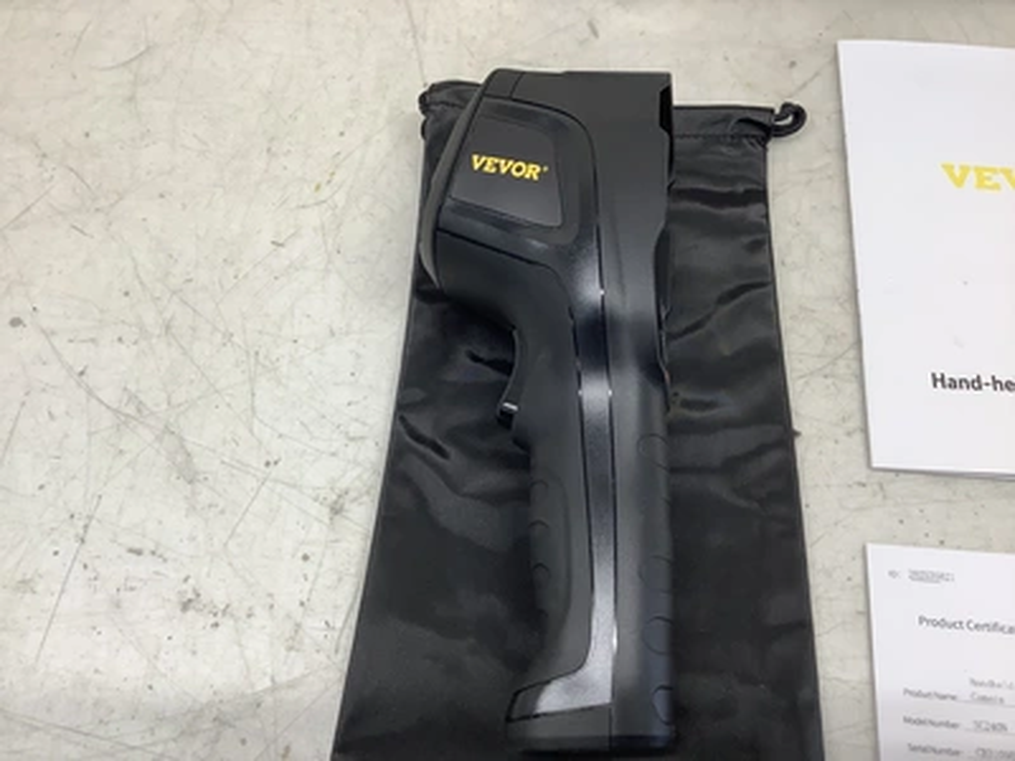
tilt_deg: -64.5
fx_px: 909
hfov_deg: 58.4
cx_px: 508
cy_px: 380
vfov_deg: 45.4
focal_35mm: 31
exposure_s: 1/120
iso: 80
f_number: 2.4
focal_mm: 3.3
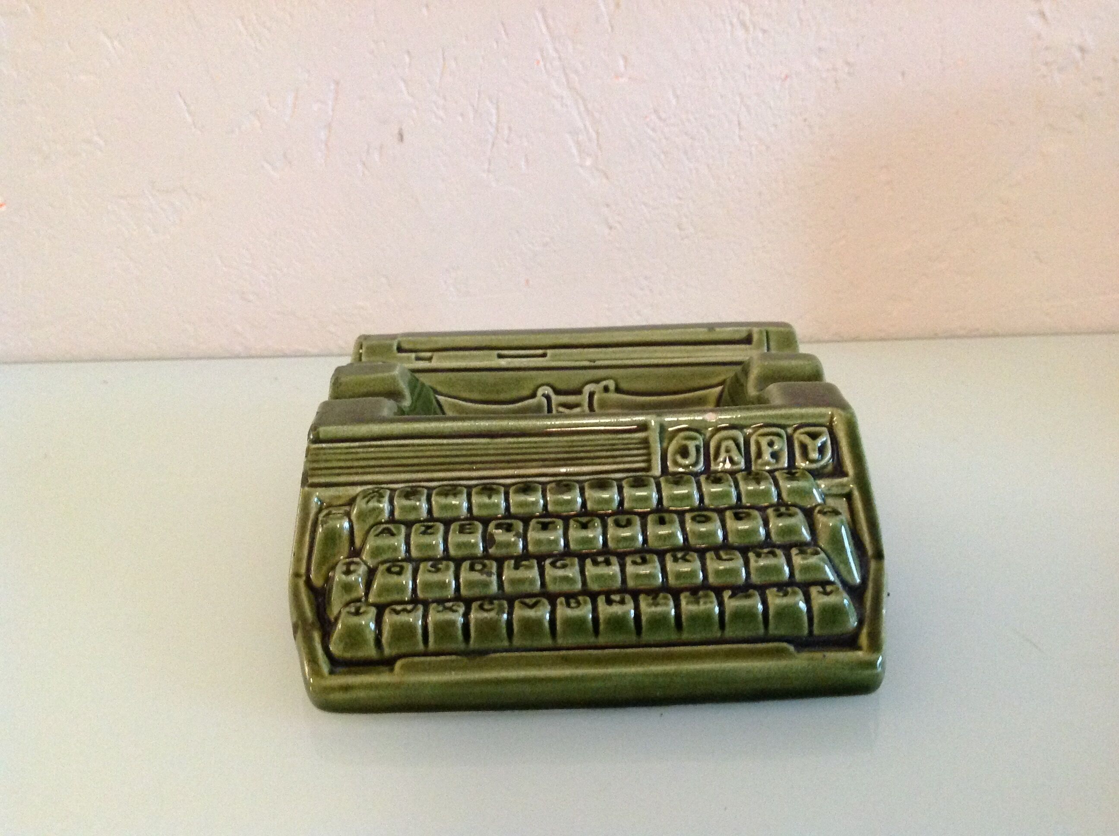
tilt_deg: -23.0
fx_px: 1130
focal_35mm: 35
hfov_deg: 52.7
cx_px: 560
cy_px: 418
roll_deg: +1.3
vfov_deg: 40.6
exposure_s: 1/17
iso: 400
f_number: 2.4
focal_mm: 4.28
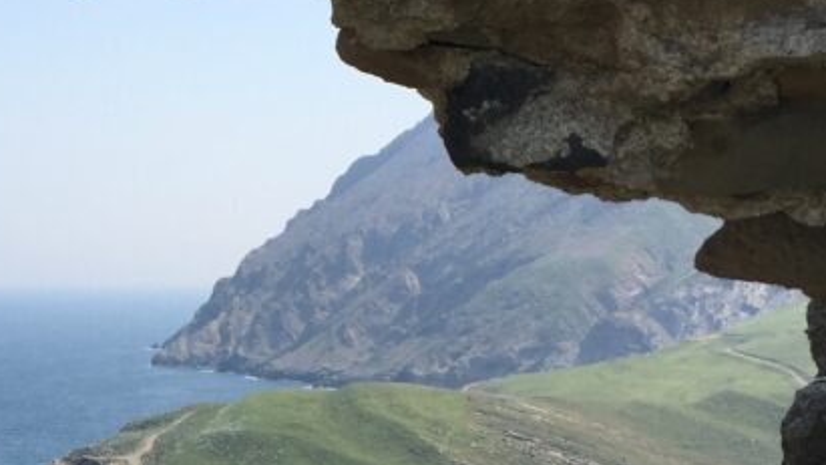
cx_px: 79
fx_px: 1796
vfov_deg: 14.6
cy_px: 407
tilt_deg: -4.3
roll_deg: -0.2
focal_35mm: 82
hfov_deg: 25.1
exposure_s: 1/2198
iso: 32
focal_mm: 4.15
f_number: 2.2
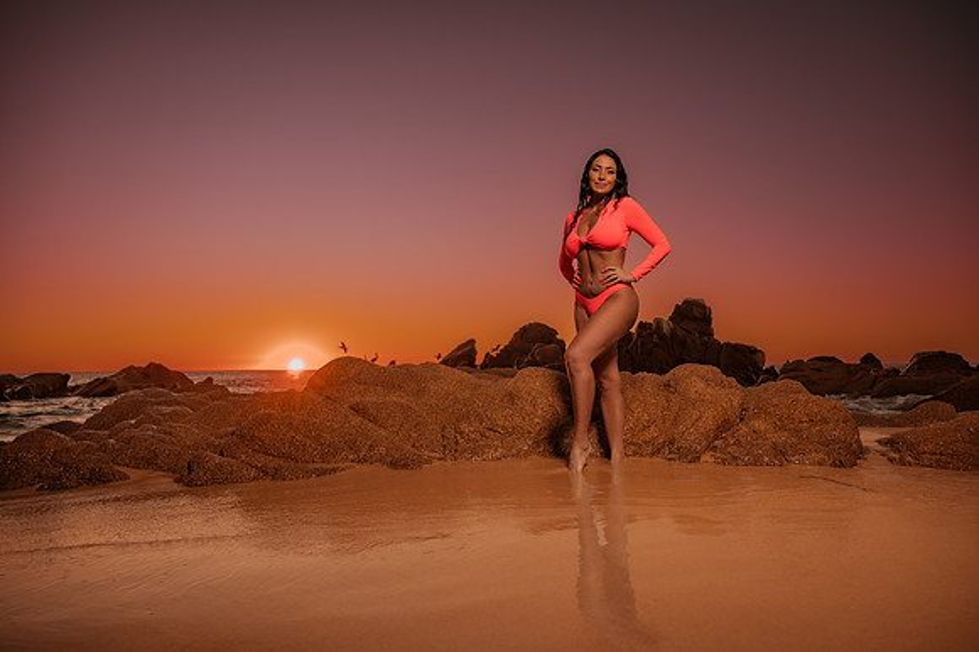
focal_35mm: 24
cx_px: 490
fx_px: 652
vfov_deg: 53.1
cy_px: 326
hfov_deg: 73.8
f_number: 4
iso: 50
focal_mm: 24
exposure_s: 1/500
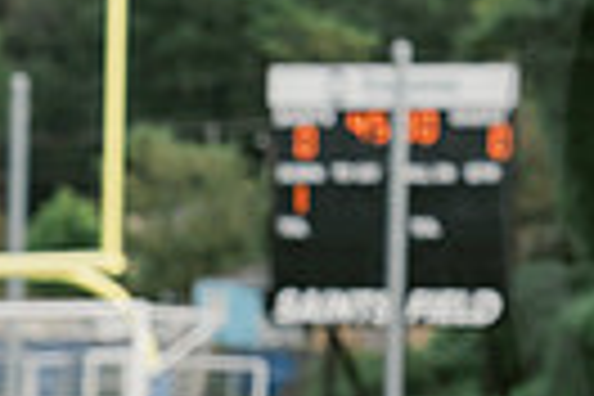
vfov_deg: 5.8
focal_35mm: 237
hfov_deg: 8.2
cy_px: 187
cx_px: 1300
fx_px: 3910
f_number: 5.6
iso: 400
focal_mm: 54
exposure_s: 1/640
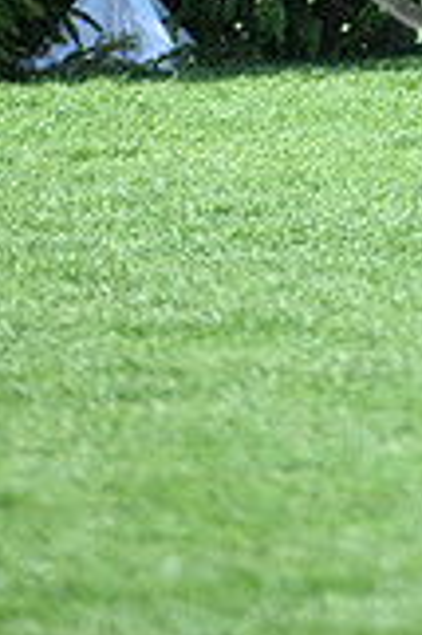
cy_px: -477
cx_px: 629
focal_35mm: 937
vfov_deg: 2.2
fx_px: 16510
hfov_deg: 1.5
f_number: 4.5
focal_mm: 260
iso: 500
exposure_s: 1/1250
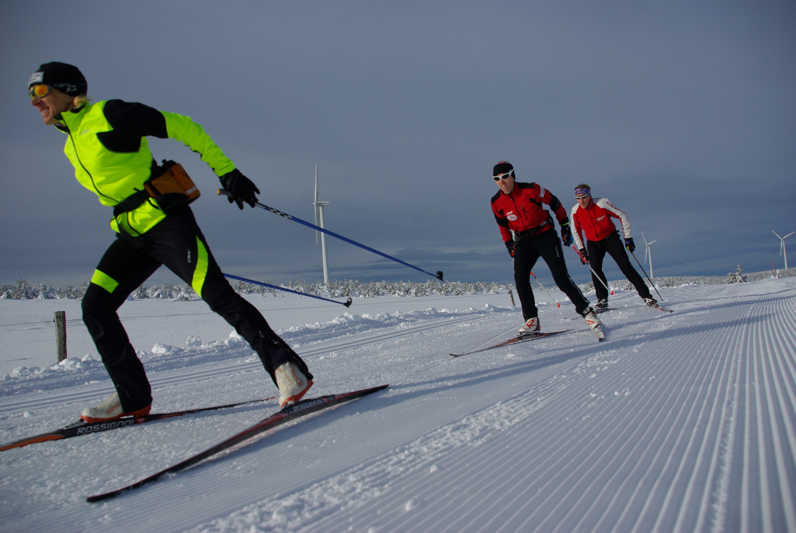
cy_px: 266
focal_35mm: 33
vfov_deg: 40.1
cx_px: 398
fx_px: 731
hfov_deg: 57.2
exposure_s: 1/1000
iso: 100
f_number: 6.7
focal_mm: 22
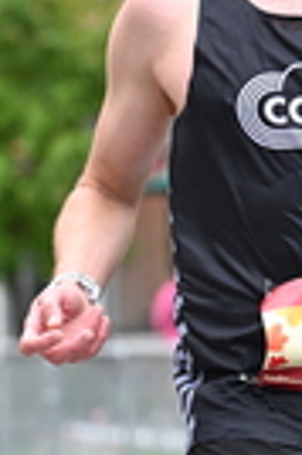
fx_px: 4100
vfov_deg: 6.3
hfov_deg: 4.2
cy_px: 278
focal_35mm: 325
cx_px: 344
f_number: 2.8
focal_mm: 79
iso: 1600
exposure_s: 1/1000
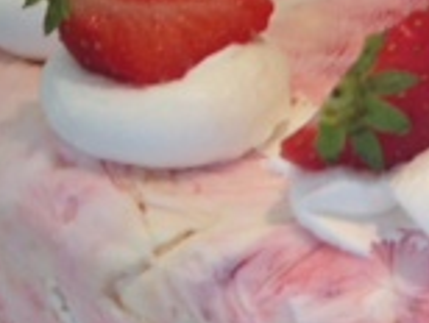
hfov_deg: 13.5
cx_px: 657
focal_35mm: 137
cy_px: 206
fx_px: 1701
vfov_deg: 10.8
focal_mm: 4.12
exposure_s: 1/20
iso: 50
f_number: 2.4
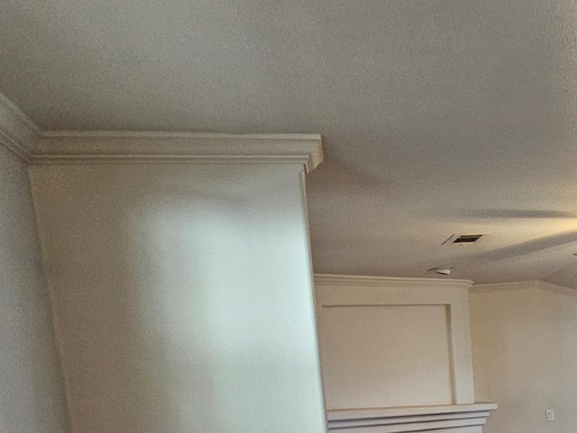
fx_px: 583
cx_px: 726
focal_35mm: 35
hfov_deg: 36.9
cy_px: 472
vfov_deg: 35.1
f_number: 2.2
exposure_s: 1/30
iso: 400
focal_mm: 2.2
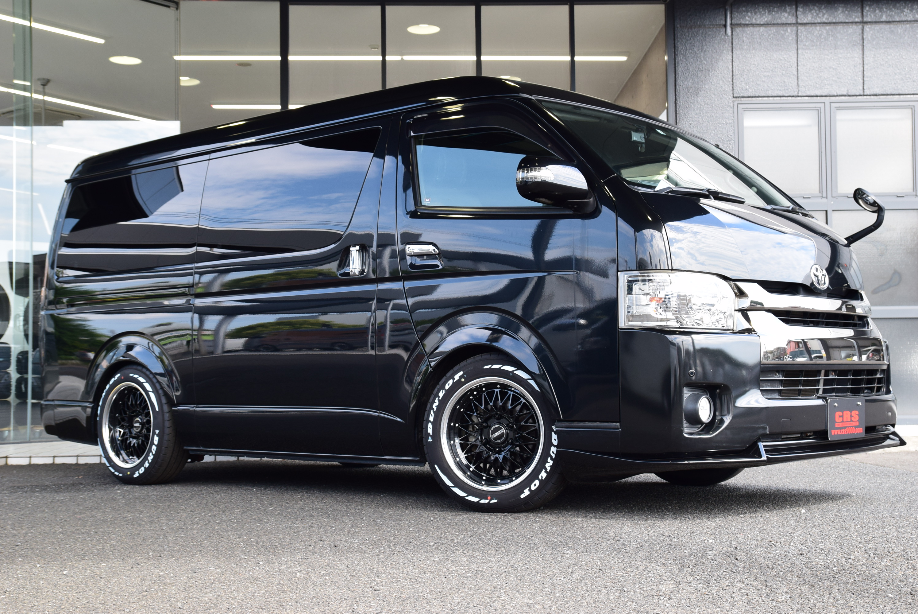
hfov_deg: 41.1
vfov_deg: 28.1
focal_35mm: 48
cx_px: 459
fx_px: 1225
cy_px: 307
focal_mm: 32
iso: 400
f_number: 9
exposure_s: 1/160
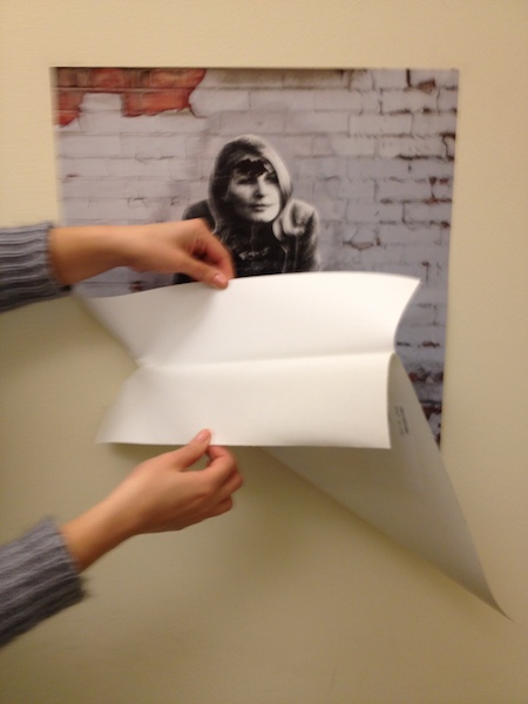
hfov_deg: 40.7
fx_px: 712
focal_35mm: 35
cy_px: 352
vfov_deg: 52.6
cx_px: 264
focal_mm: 4.28
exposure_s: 1/20
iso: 80
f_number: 2.4
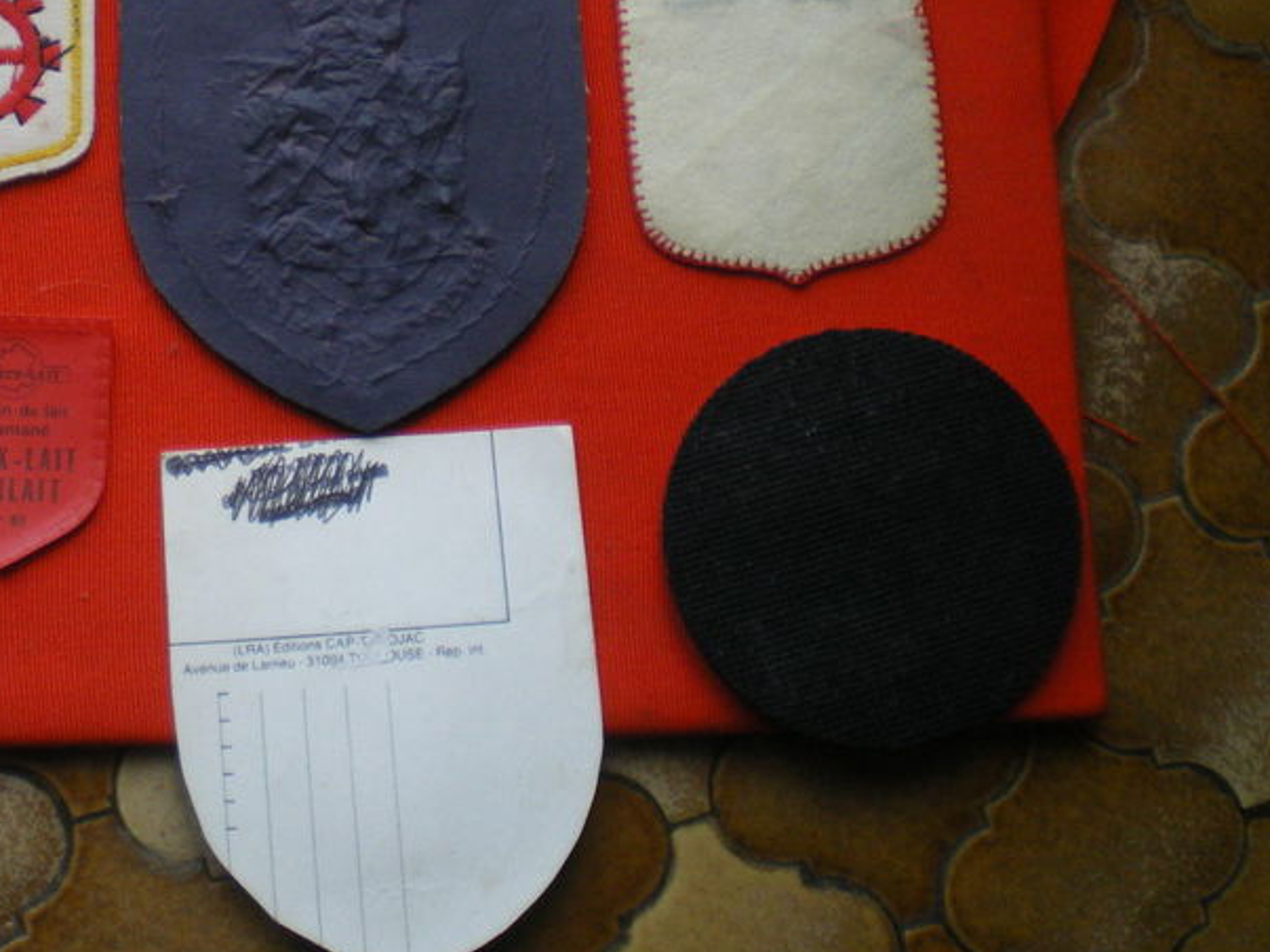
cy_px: 215
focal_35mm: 63
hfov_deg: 30.0
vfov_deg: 23.0
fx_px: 2311
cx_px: 257
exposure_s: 1/50
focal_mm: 6.3
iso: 200
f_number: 3.1
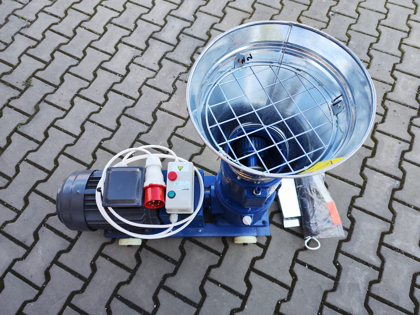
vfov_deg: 58.9
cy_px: 158
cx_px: 210
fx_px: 279
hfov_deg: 73.9
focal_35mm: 23
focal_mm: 7.01
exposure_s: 1/185
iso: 50
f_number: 1.69
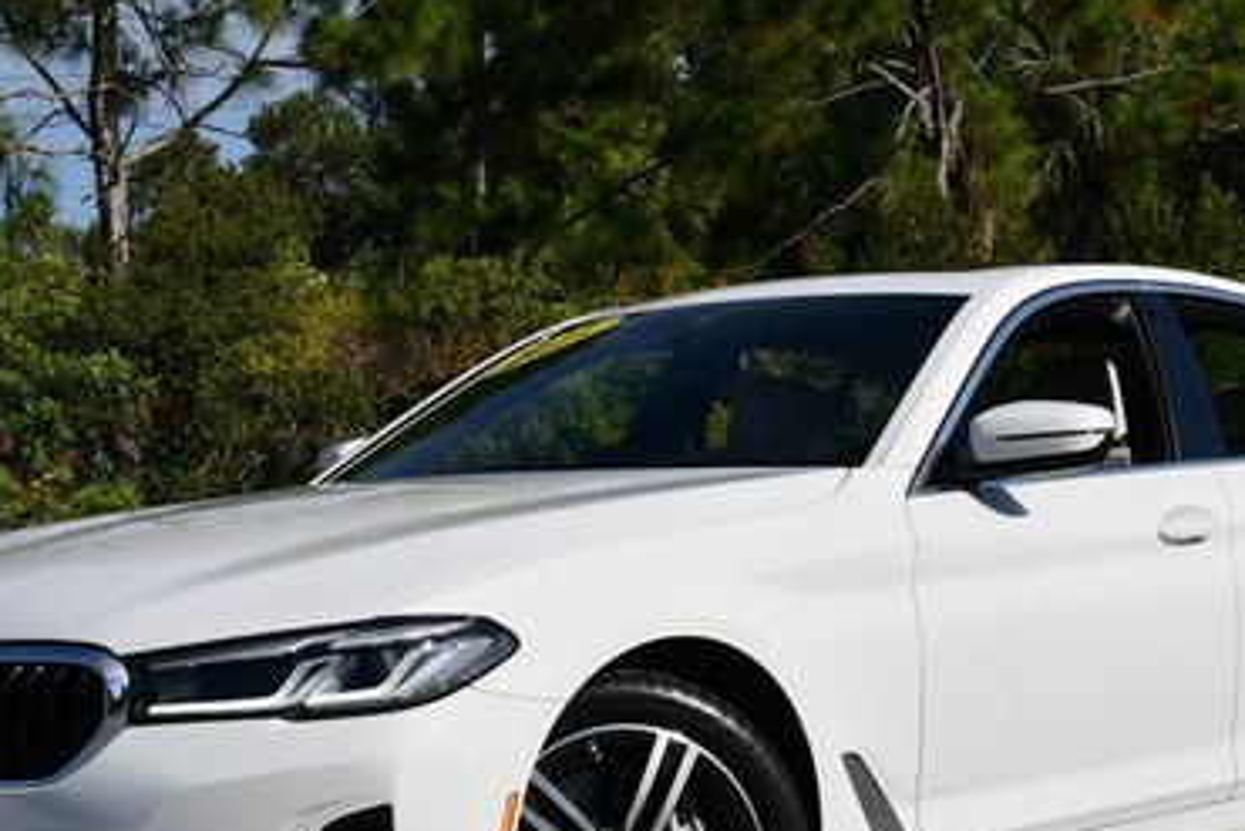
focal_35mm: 90
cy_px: 498
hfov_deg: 22.6
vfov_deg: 15.2
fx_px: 3114
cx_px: 619
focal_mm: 26
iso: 100
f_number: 9
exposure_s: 1/320
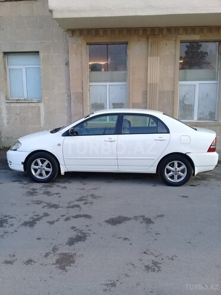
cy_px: 148
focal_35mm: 31
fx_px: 264
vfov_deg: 58.4
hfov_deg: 45.4
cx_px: 110
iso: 50
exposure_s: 1/140
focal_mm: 3.3
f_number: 2.2
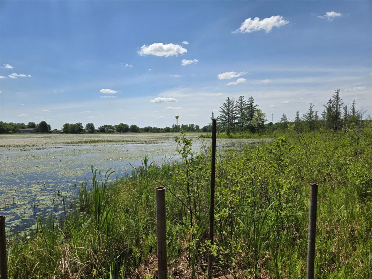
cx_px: 186
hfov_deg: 73.9
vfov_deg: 58.9
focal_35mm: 23
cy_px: 140
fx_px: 247
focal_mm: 5.4
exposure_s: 1/3327
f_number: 1.8
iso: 25
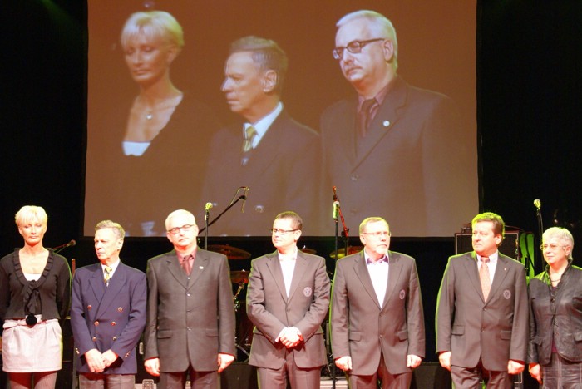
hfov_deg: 19.4
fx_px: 1699
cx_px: 291
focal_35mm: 105
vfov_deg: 13.1
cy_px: 194
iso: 800
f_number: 5.6
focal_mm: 70
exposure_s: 1/15
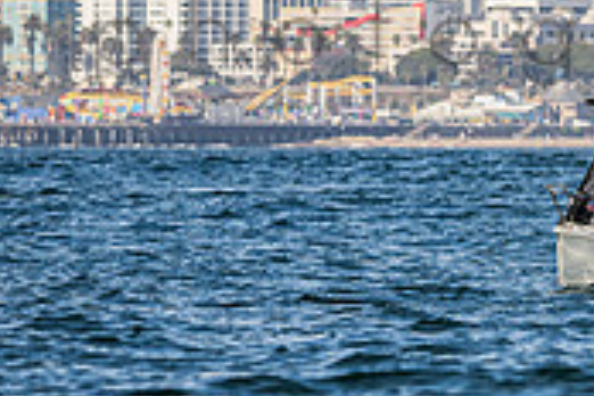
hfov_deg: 2.6
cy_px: -129
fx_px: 12968
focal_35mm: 786
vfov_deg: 1.7
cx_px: 839
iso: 320
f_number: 5.6
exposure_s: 1/3200
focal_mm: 195
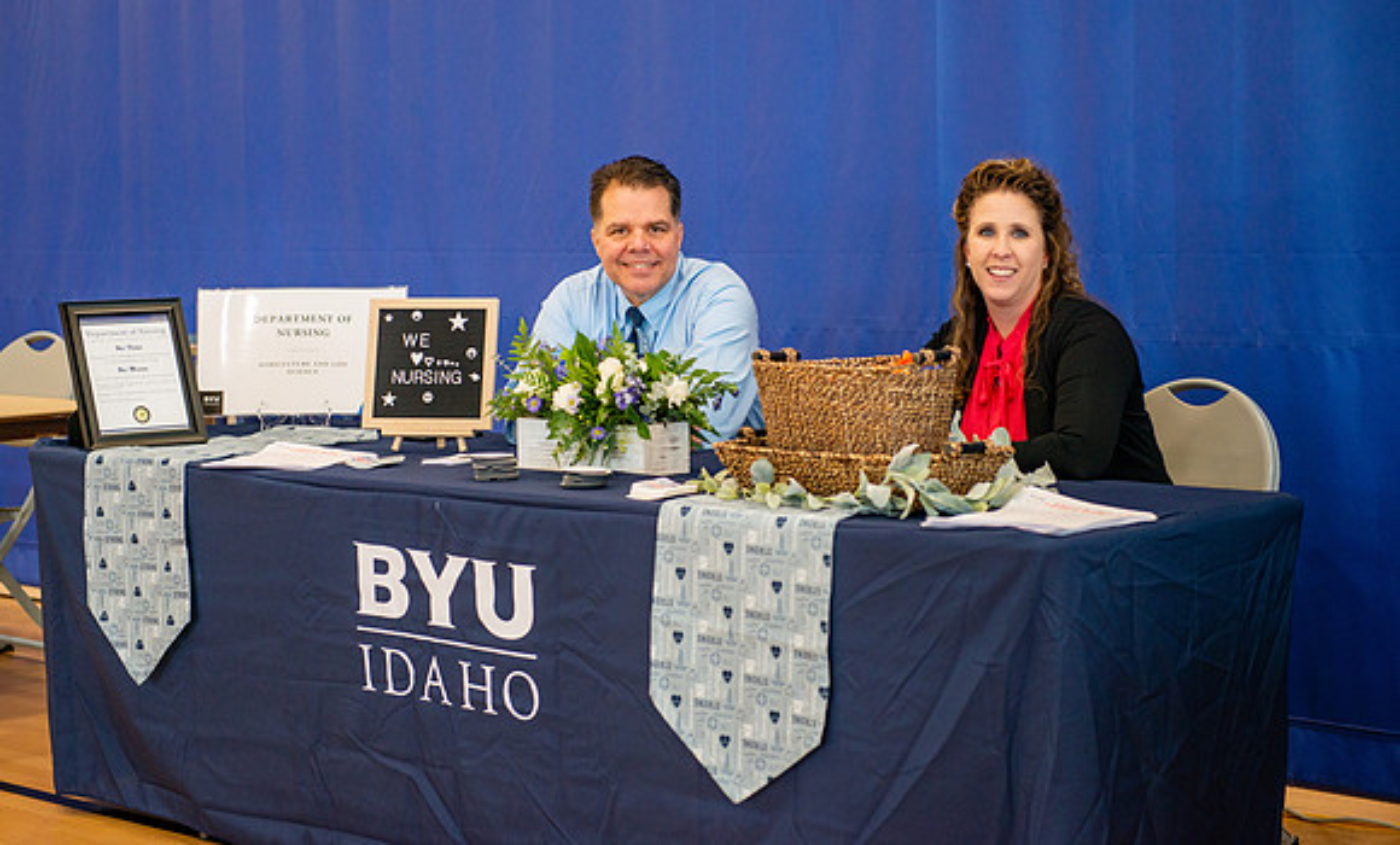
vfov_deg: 16.8
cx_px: 665
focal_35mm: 76
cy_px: 354
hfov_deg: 27.5
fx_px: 2861
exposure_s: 1/160
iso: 640
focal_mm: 70
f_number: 3.2
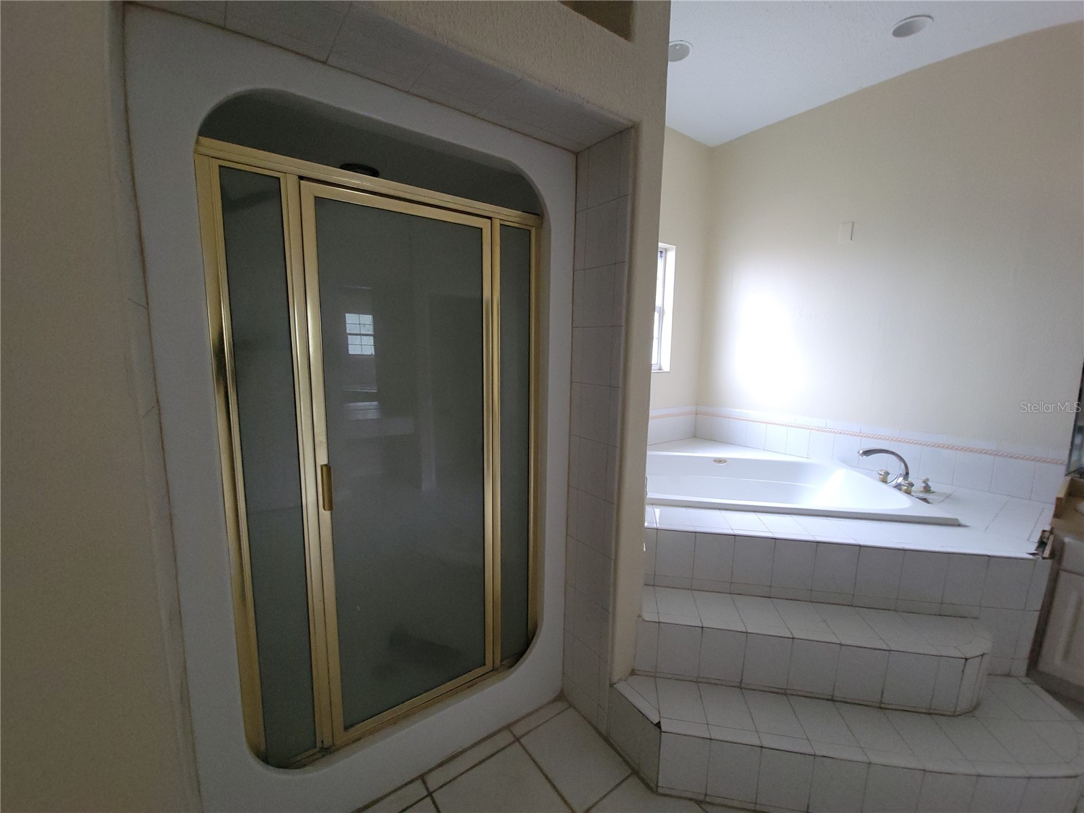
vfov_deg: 89.9
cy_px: 406
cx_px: 542
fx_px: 407
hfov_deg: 106.2
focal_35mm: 13
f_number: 2.2
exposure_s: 1/30
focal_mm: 2.2
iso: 320
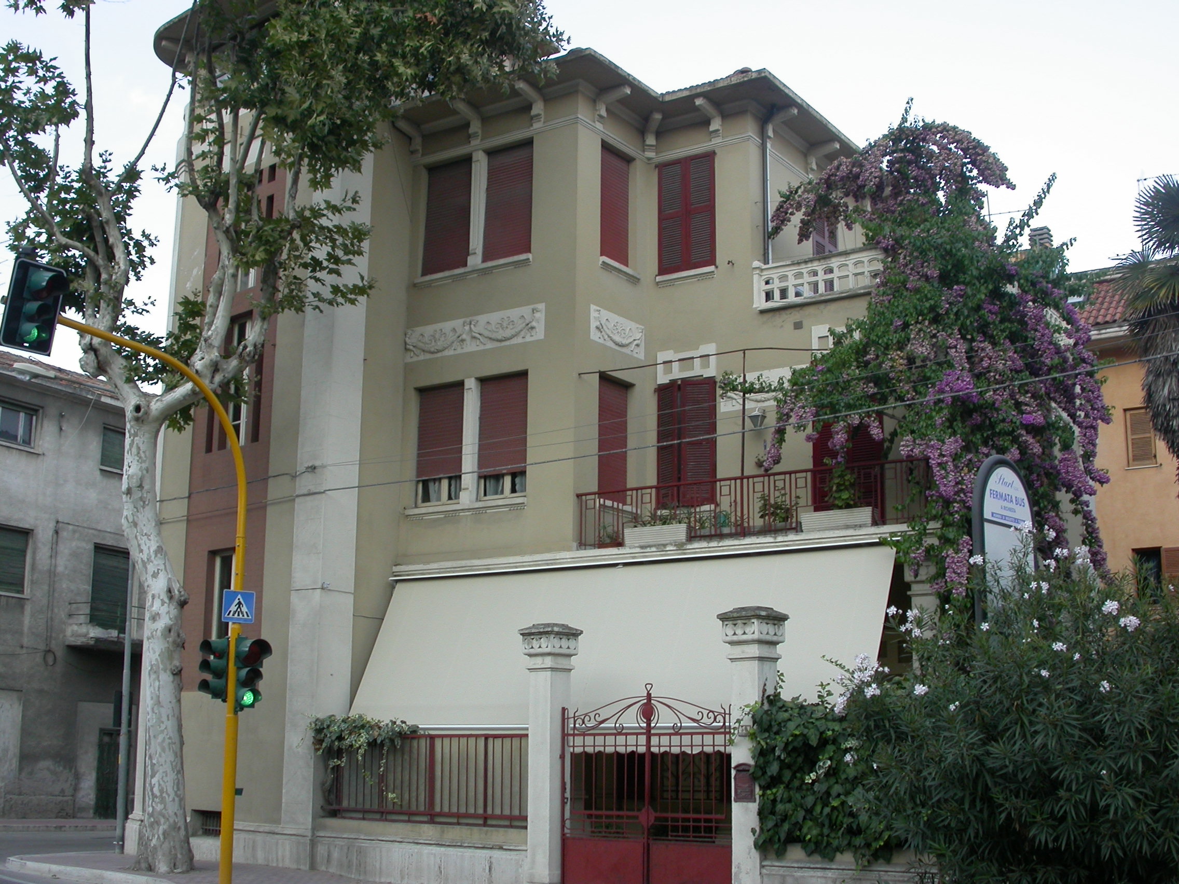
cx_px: 590
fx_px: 1465
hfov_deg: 43.9
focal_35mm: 43
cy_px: 442
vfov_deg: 33.6
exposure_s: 1/125
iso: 100
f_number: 4.9
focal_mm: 8.9
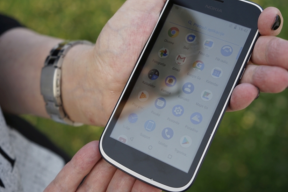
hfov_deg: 38.9
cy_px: 84
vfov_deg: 26.5
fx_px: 408
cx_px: 147
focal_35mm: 51
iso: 160
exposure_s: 1/160
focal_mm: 42
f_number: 4.5
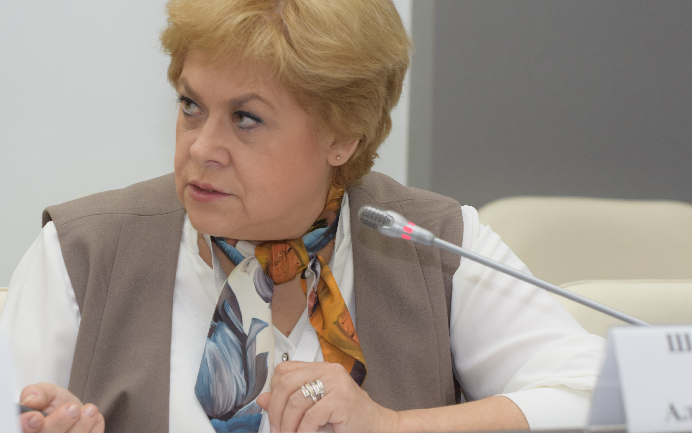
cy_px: 176
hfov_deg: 11.1
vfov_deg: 7.0
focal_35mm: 189
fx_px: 3558
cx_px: 352
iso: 800
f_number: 5.6
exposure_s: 1/125
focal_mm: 95
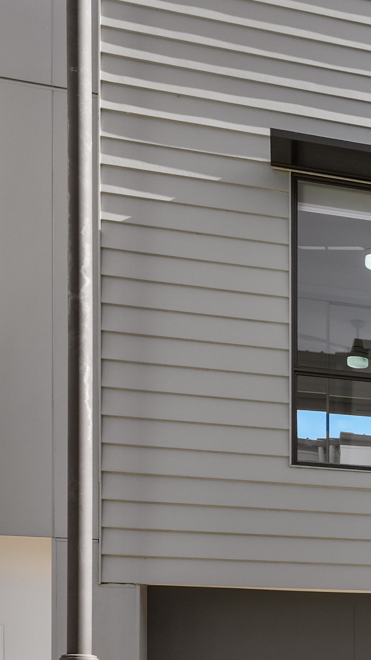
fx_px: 1242
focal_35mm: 71
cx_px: 893
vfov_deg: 28.9
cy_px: 557
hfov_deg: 12.9
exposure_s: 1/160
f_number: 7.1
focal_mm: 22
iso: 100
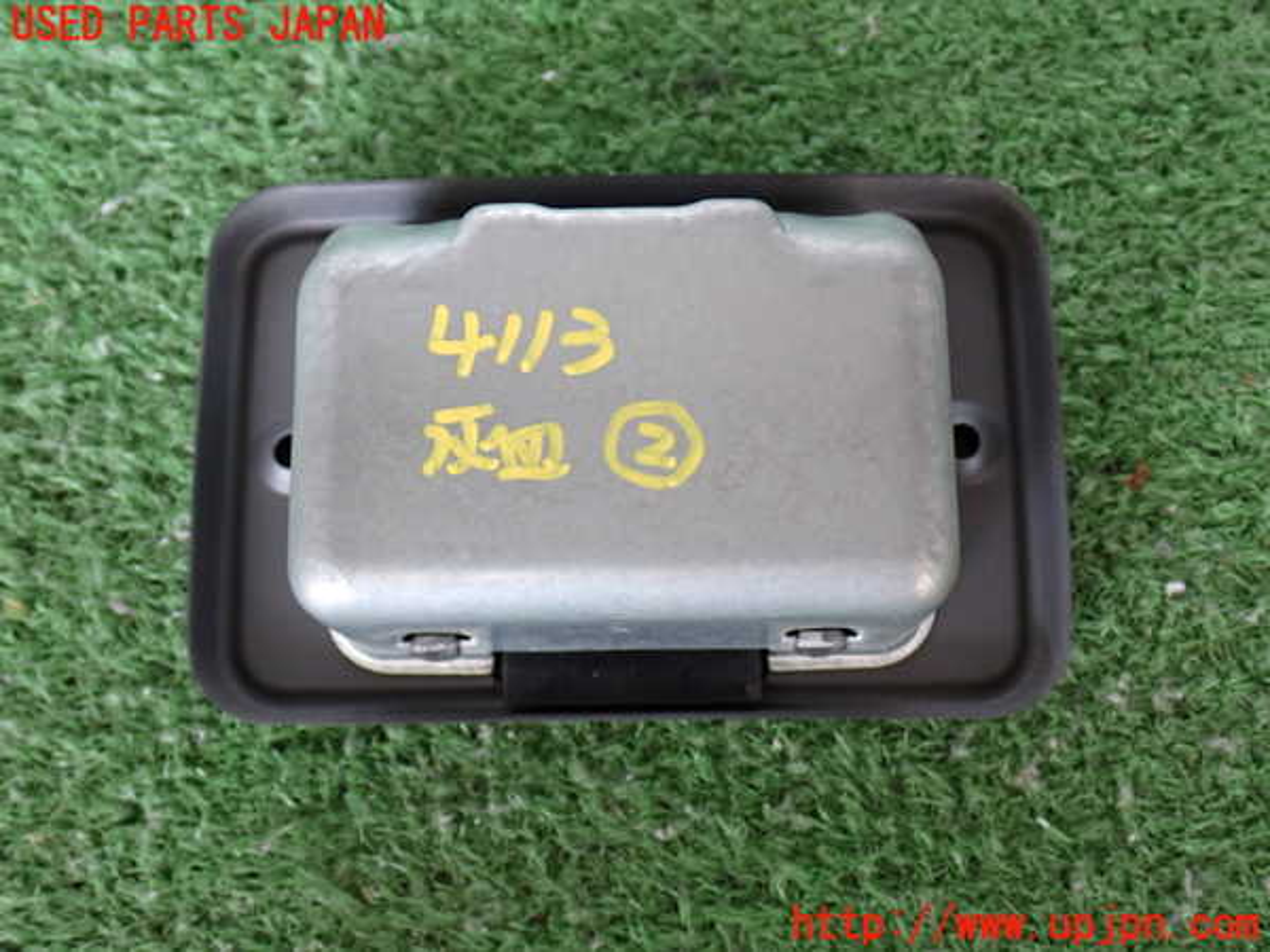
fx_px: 1614
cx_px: 635
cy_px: 476
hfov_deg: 42.9
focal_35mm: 44
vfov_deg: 32.9
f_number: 2.9
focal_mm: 7.84
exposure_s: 1/40
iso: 320
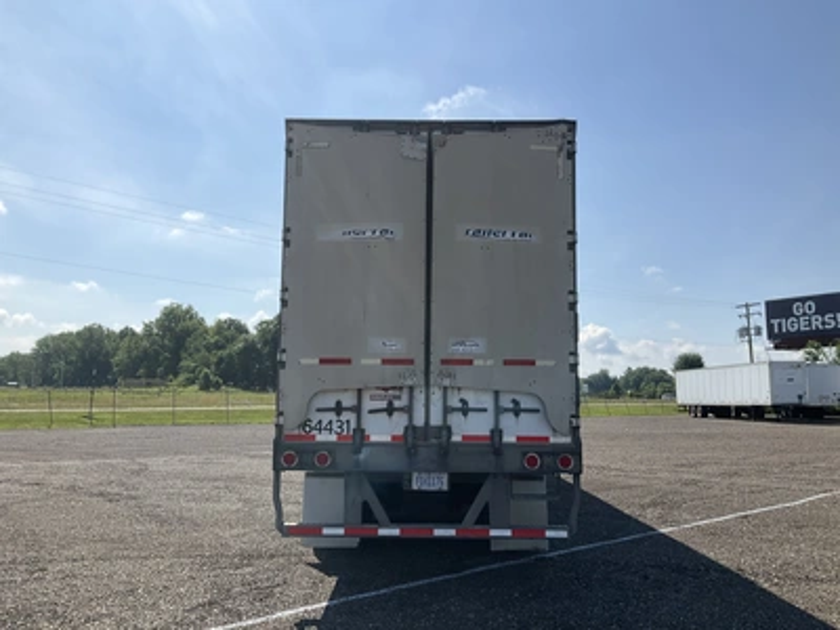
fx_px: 704
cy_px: 315
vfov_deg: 48.2
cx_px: 420
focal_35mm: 29
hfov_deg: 61.7
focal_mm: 3
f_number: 1.8
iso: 25
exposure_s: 1/3125
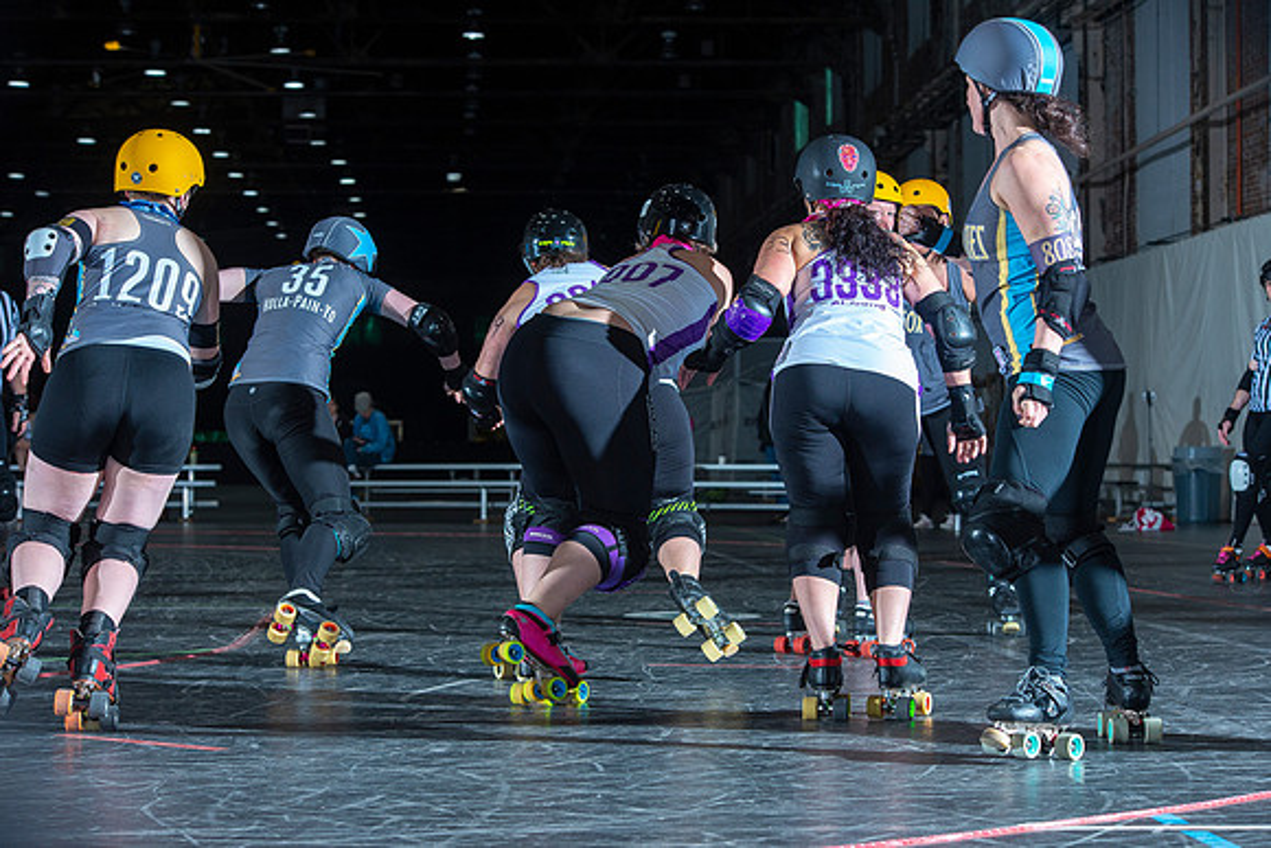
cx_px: 636
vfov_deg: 14.4
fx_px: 3355
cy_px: 424
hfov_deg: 21.5
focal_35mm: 95
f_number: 7.1
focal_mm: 95
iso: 800
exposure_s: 1/160
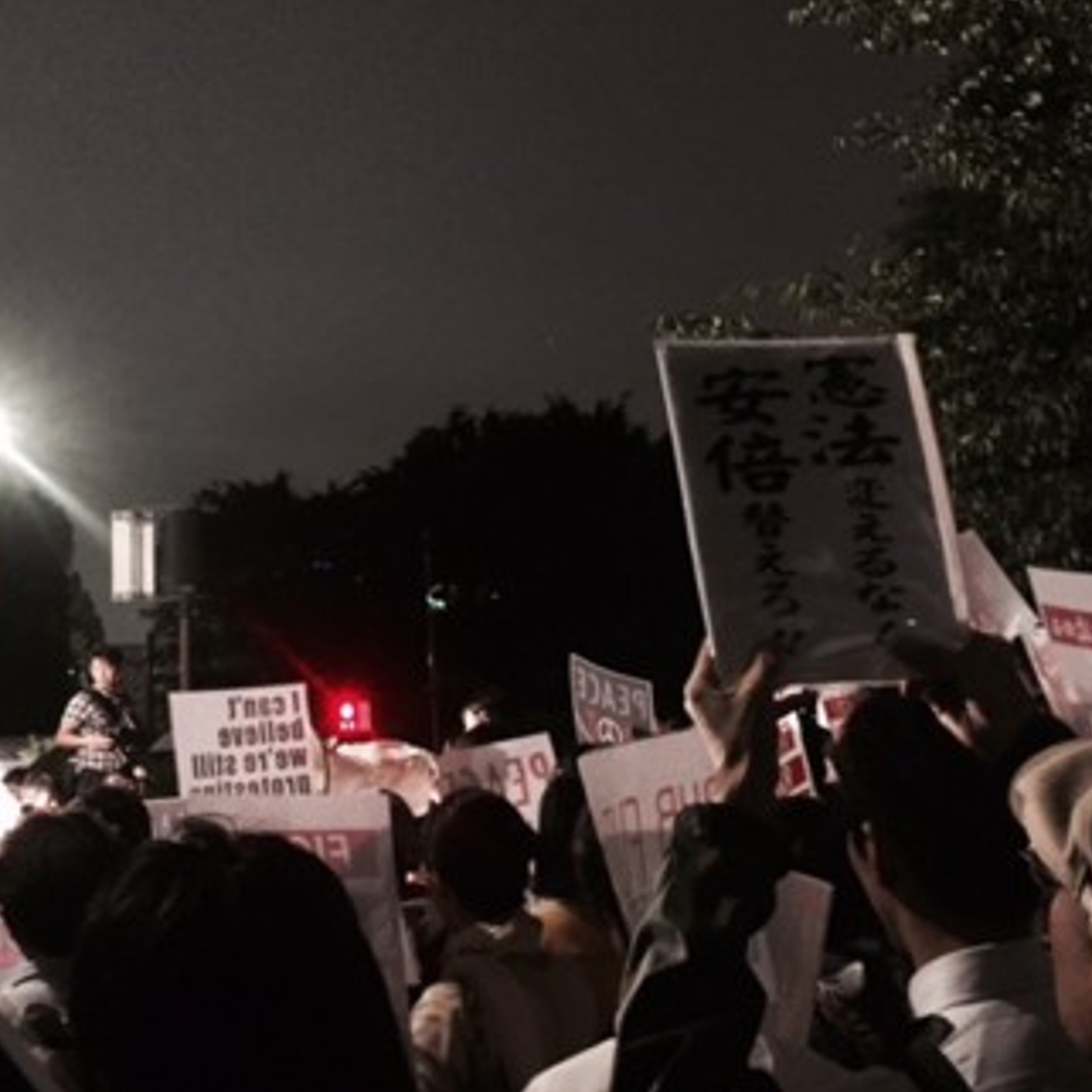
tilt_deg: +11.5
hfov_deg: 45.9
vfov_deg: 46.0
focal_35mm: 36
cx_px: 466
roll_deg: +2.9
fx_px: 1285
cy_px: 520
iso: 400
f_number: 2.2
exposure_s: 1/15
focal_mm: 4.15
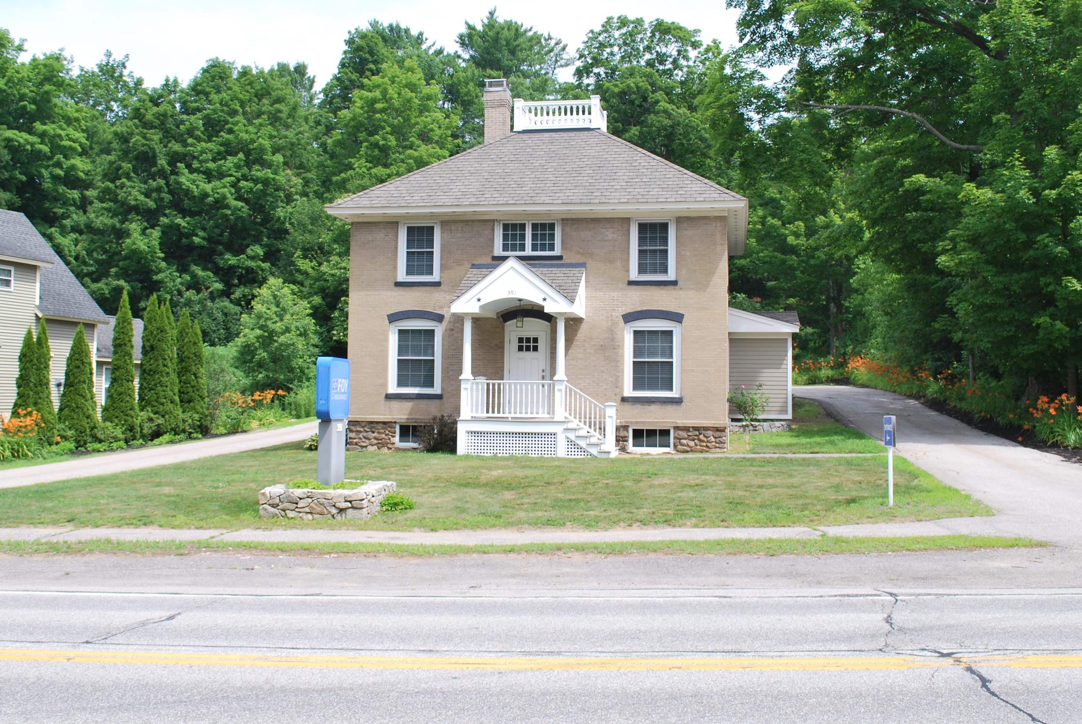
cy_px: 327
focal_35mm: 39
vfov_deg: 34.3
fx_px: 1174
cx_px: 528
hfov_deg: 49.5
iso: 100
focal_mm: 22
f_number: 7.1
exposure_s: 1/200
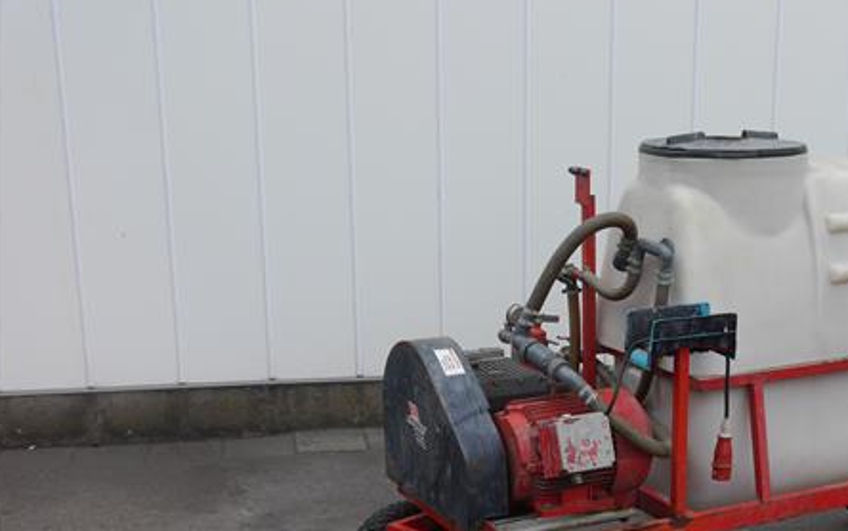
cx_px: 601
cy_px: 439
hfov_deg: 33.0
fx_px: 1410
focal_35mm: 61
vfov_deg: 21.0
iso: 160
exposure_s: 1/160
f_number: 5.6
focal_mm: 20
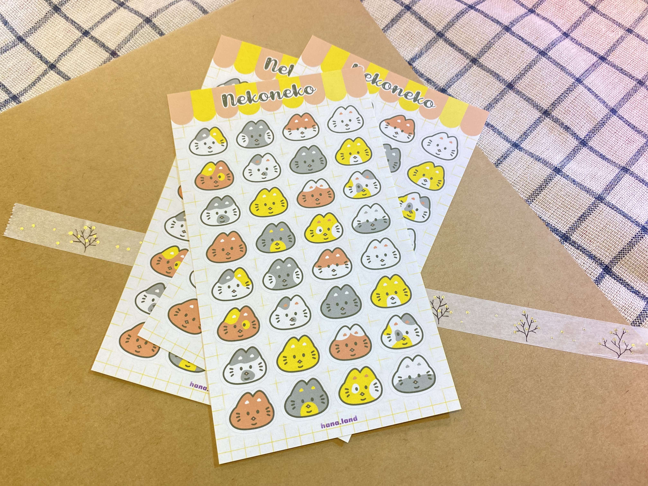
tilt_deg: -71.1
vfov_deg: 53.1
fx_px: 487
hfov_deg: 67.3
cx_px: 324
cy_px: 243
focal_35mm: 26
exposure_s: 1/118
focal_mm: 4.25
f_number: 1.8
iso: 80
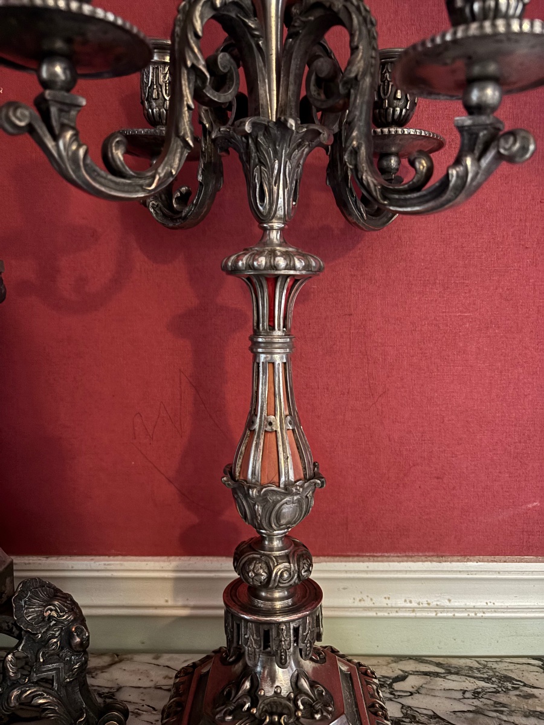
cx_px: 272
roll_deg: +0.2
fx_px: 545
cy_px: 362
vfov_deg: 67.3
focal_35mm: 26
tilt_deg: -5.7
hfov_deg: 53.1
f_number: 1.6
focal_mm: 5.96
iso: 1000
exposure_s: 1/27
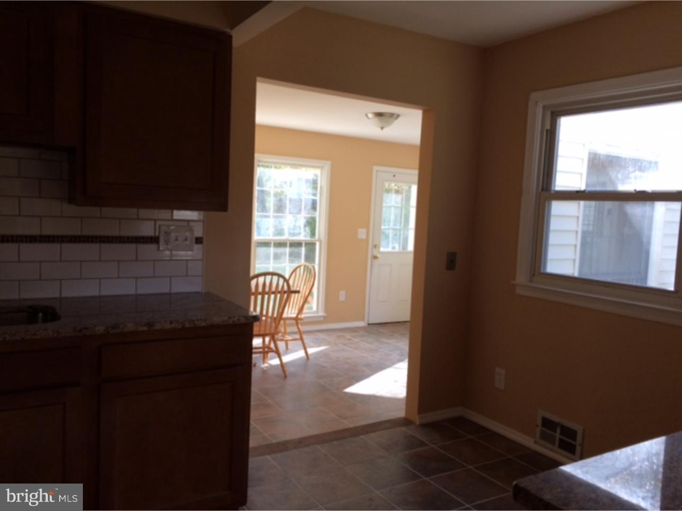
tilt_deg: -5.2
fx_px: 571
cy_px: 256
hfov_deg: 61.7
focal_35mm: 29
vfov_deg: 48.2
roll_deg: -0.8
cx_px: 341
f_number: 2.2
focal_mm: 4.15
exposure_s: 1/149
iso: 32
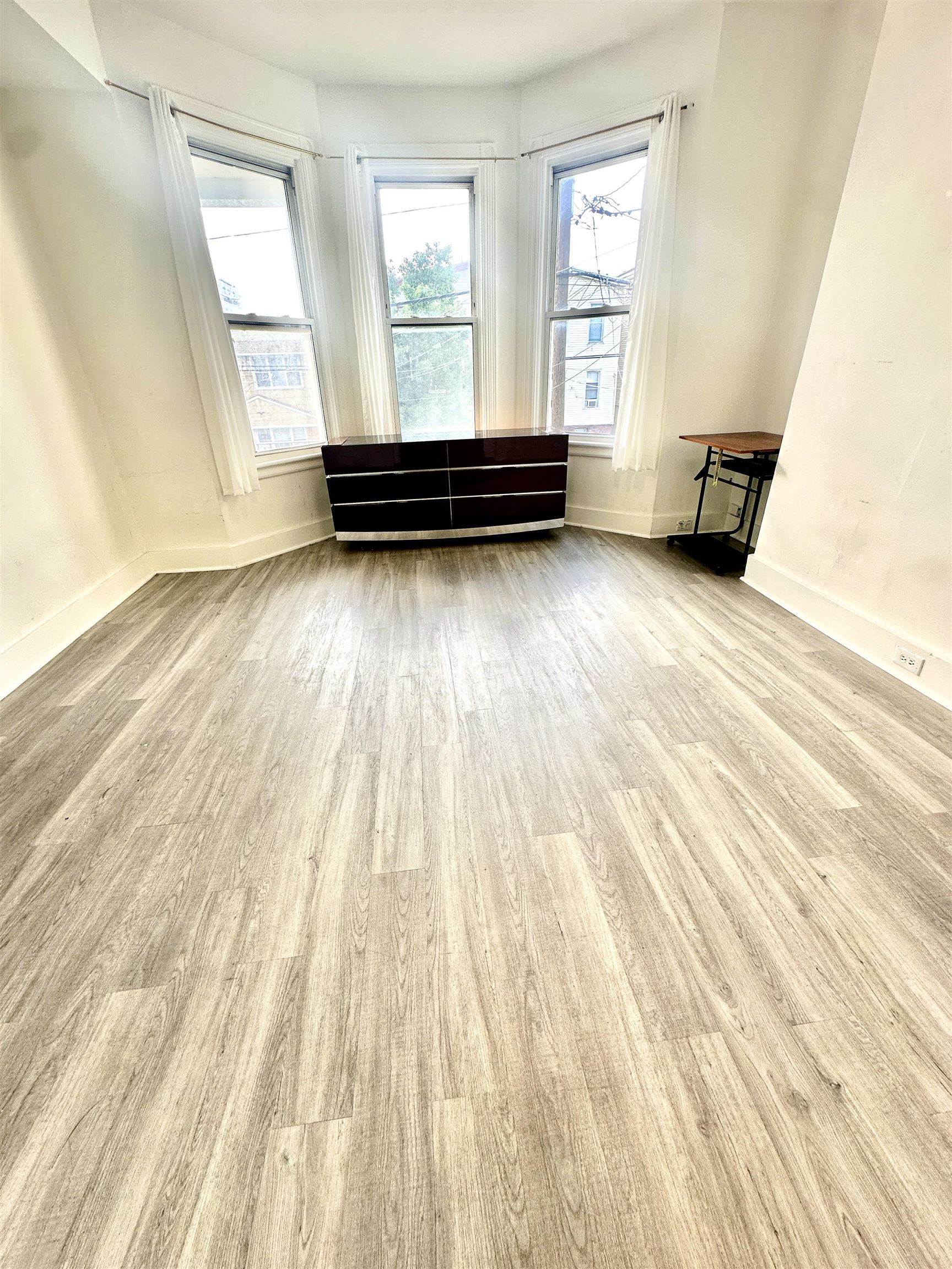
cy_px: 634
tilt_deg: -28.0
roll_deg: +2.0
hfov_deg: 85.7
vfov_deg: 102.1
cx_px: 476
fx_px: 513
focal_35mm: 14
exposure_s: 1/99
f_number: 2.2
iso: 50
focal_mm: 2.22
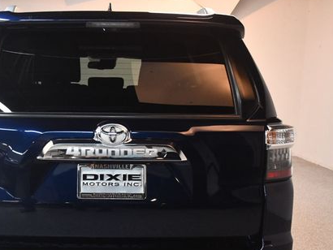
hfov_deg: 35.0
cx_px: 96
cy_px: 162
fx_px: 520
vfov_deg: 26.9
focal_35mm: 54
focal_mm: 24
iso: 2000
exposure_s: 1/125
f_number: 3.8
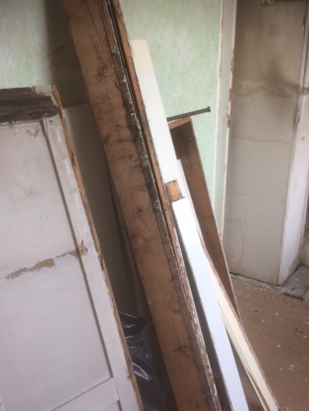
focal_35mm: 35
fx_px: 416
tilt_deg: -22.7
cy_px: 202
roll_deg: -0.3
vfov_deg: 52.6
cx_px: 134
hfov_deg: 40.7
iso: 40
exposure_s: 1/50
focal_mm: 4.15
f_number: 2.2
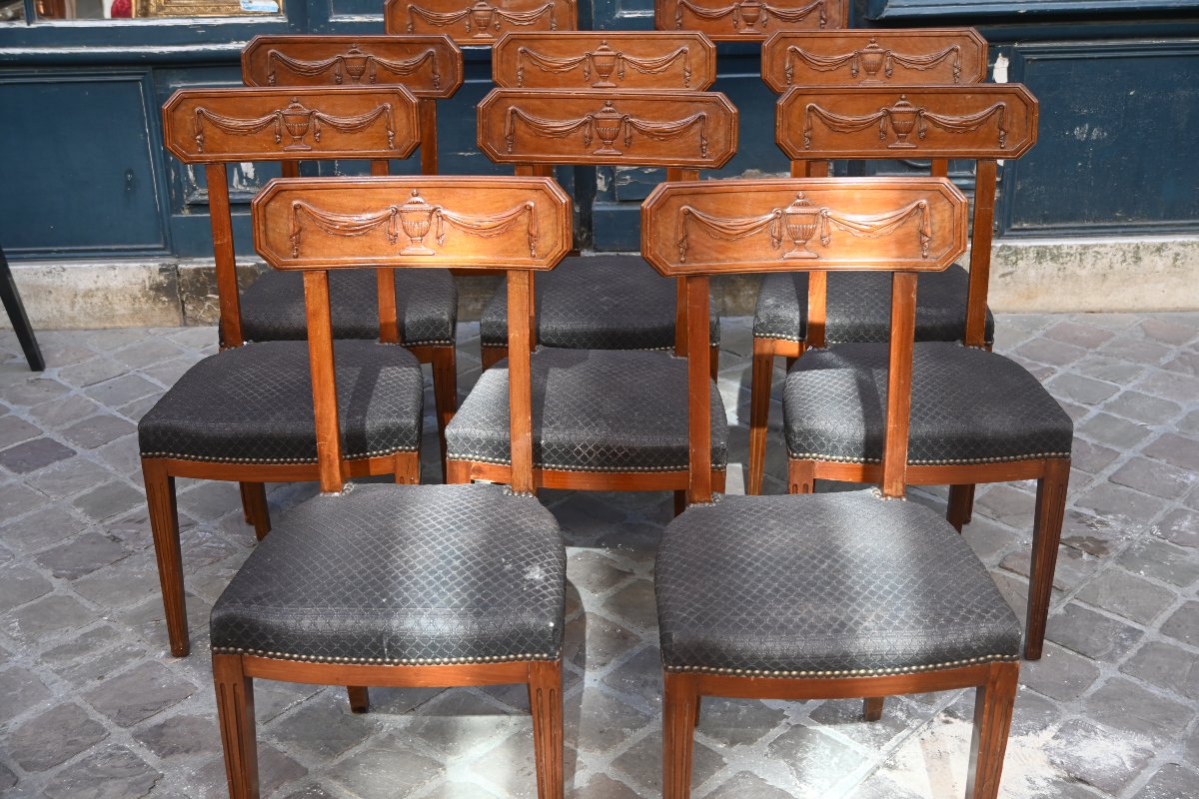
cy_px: 400
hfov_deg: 45.7
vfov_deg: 31.4
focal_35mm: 43
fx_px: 1424
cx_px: 600
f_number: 4
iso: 280
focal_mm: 28.5
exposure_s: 1/250
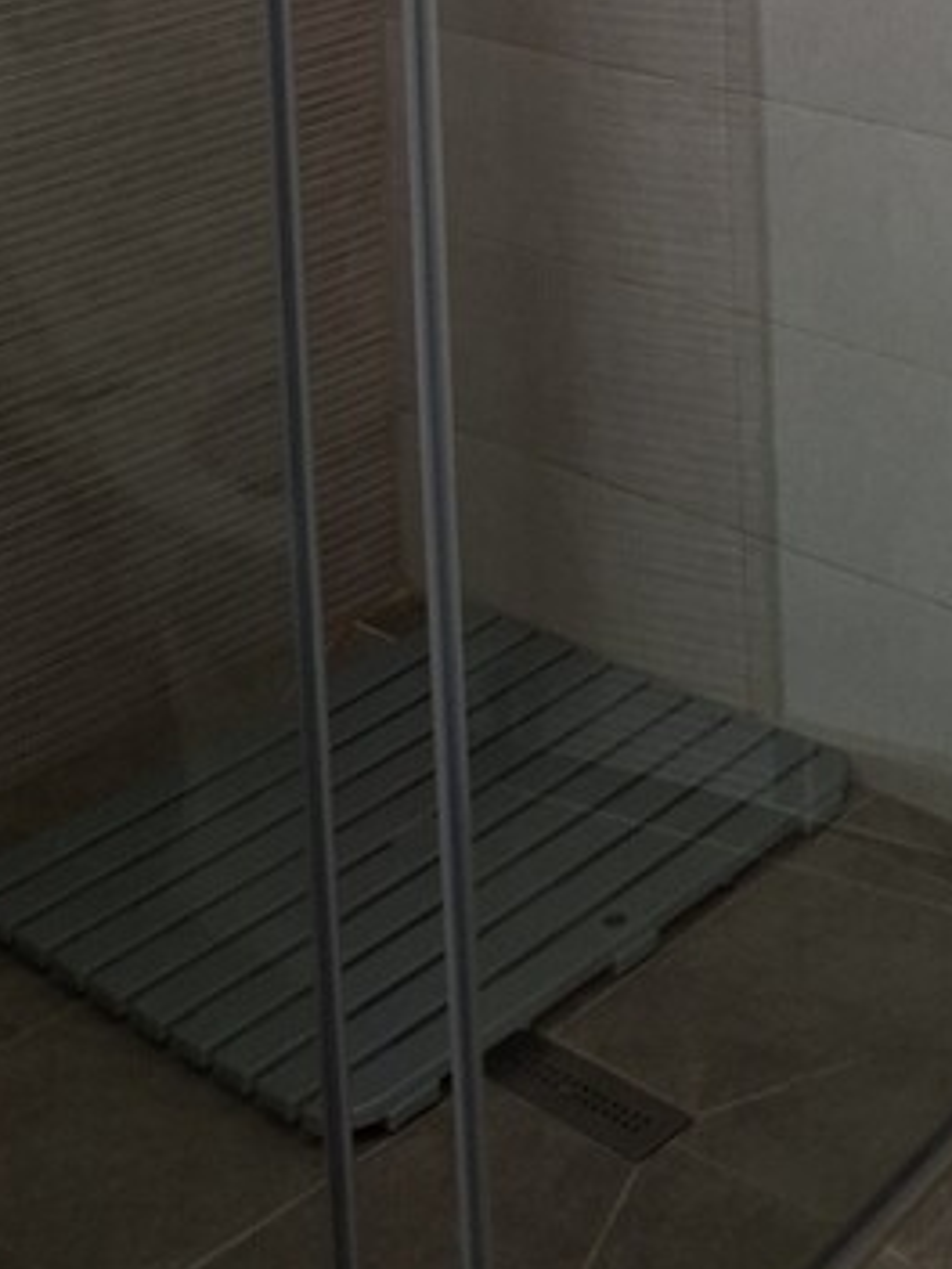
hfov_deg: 20.4
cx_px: 1165
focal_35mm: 67
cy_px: -537
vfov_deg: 24.0
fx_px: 2457
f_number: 1.8
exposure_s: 1/100
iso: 160
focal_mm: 5.54
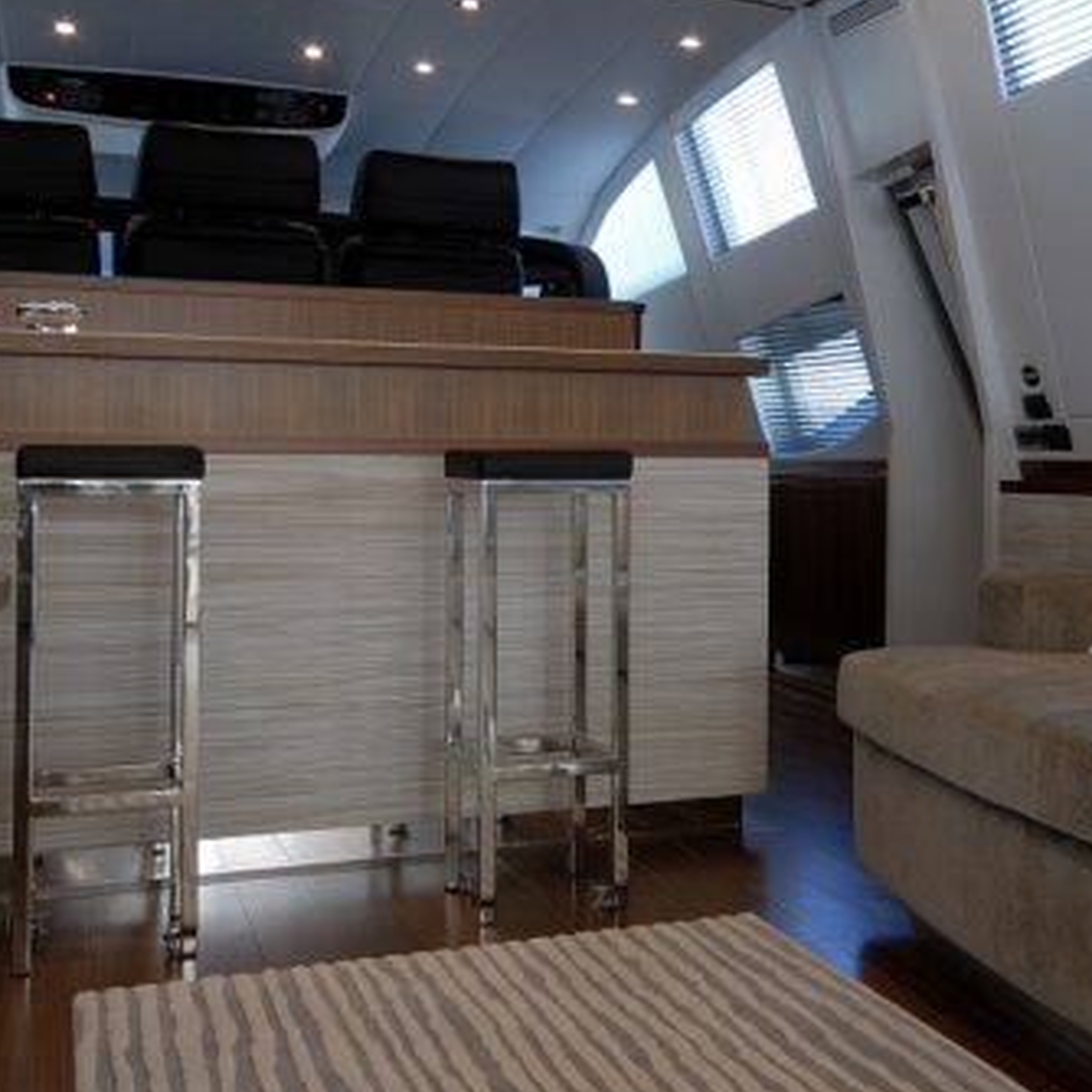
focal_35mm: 44
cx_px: 759
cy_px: 432
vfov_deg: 38.2
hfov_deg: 37.8
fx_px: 1570
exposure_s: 1/6
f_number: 9
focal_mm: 15
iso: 100
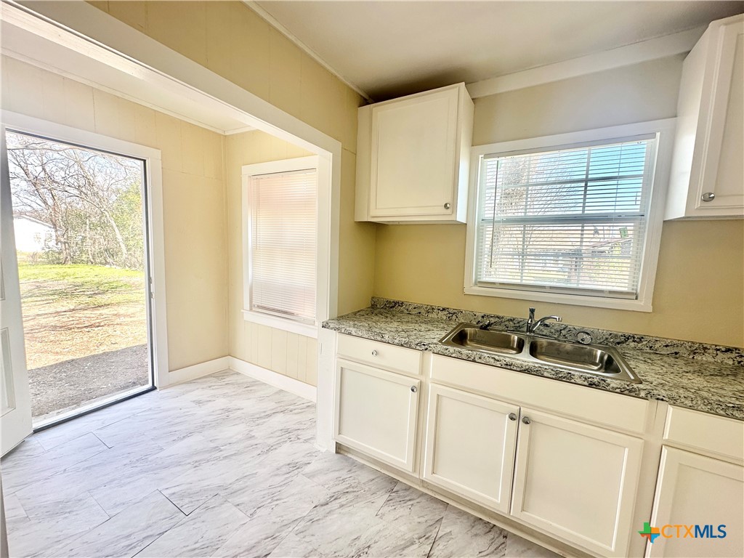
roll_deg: -2.4
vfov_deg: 85.7
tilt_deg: -3.9
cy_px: 279
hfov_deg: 102.1
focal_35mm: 14
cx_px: 372
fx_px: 301
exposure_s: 1/108
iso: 40
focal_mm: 2.22
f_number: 2.2
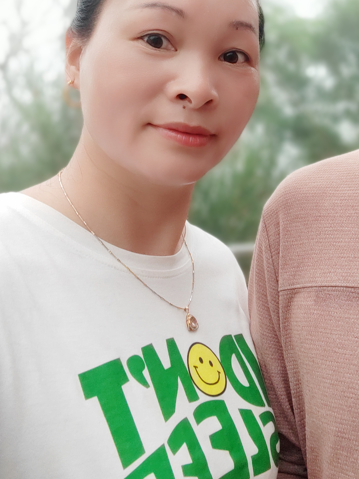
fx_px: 442
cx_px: 292
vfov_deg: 53.6
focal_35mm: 32
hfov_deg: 42.0
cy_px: 108
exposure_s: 1/33.3
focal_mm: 2.87
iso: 316
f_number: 2.2
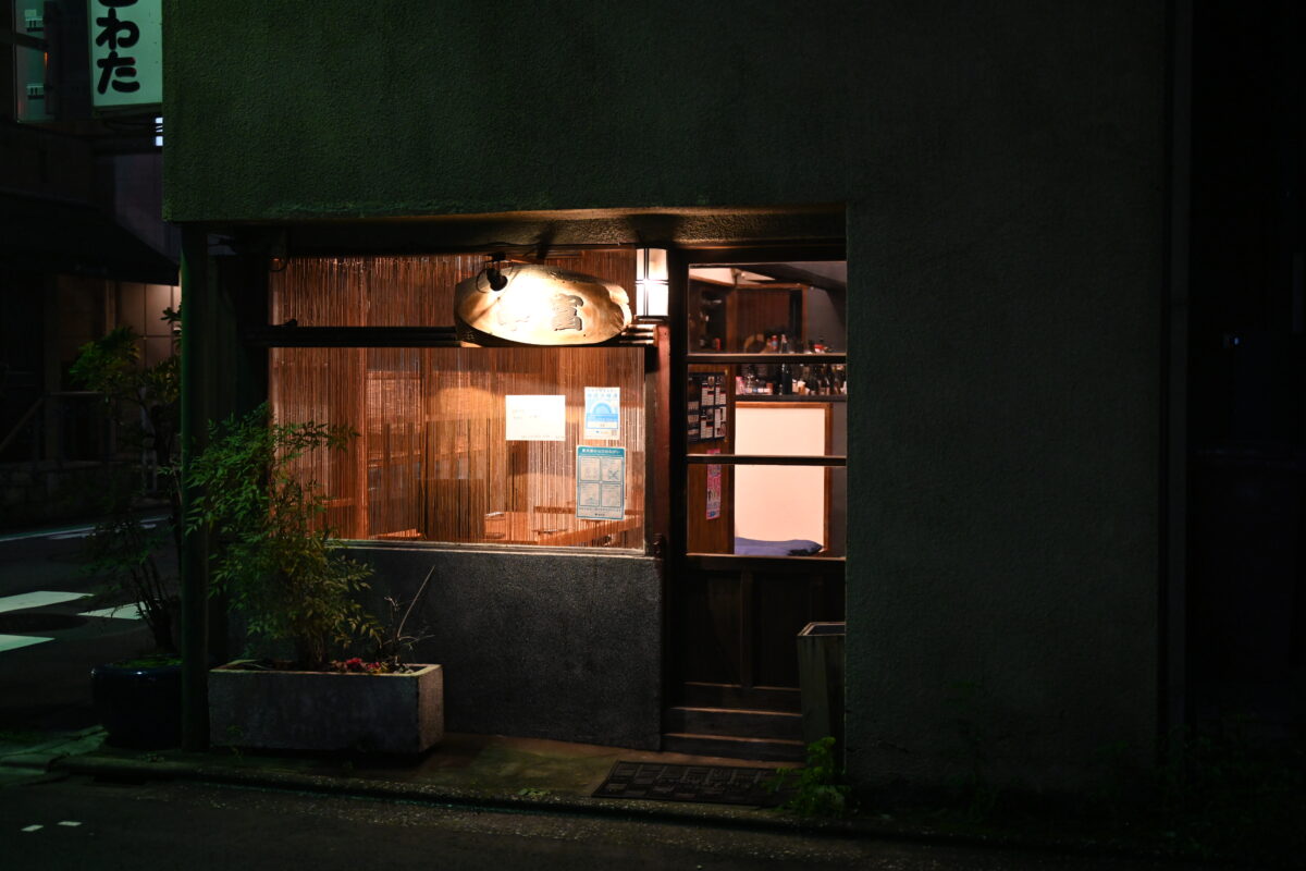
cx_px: 653
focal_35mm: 45
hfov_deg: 43.6
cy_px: 436
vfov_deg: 29.9
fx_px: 1632
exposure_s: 1/125
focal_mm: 45
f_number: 2.8
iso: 3200
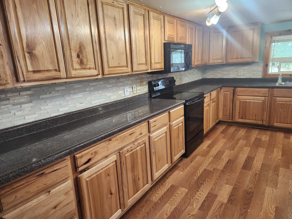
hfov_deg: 73.9
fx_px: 194
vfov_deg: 58.9
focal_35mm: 23
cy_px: 110
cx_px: 146
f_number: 1.8
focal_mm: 5.4
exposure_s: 1/120
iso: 200
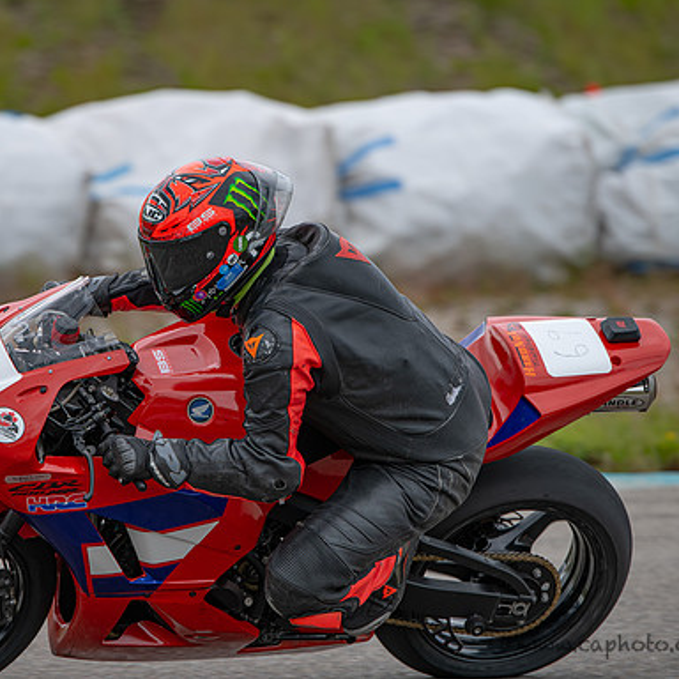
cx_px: 258
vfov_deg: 6.8
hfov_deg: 6.8
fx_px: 5703
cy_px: 339
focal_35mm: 257
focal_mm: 200
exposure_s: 1/1250
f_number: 3.5
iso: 110
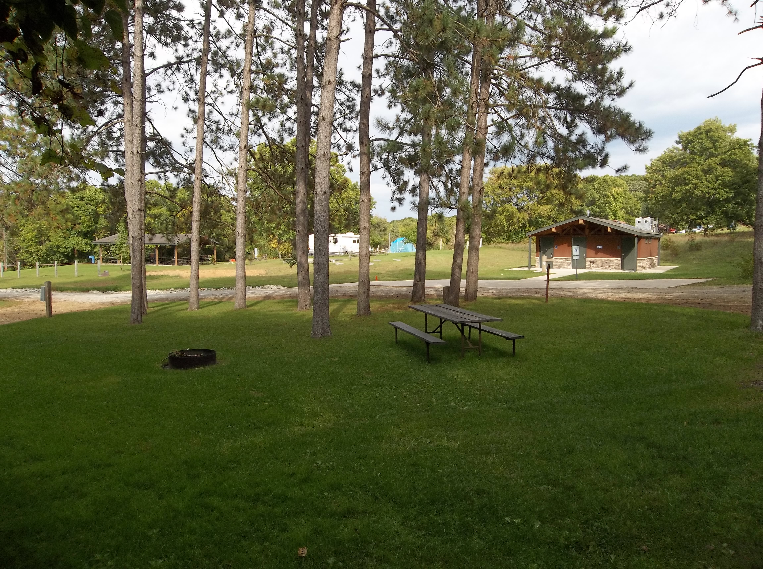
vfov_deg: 51.2
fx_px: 594
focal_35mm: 27
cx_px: 382
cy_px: 284
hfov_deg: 65.4
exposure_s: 1/400
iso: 80
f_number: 3.5
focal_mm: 4.9
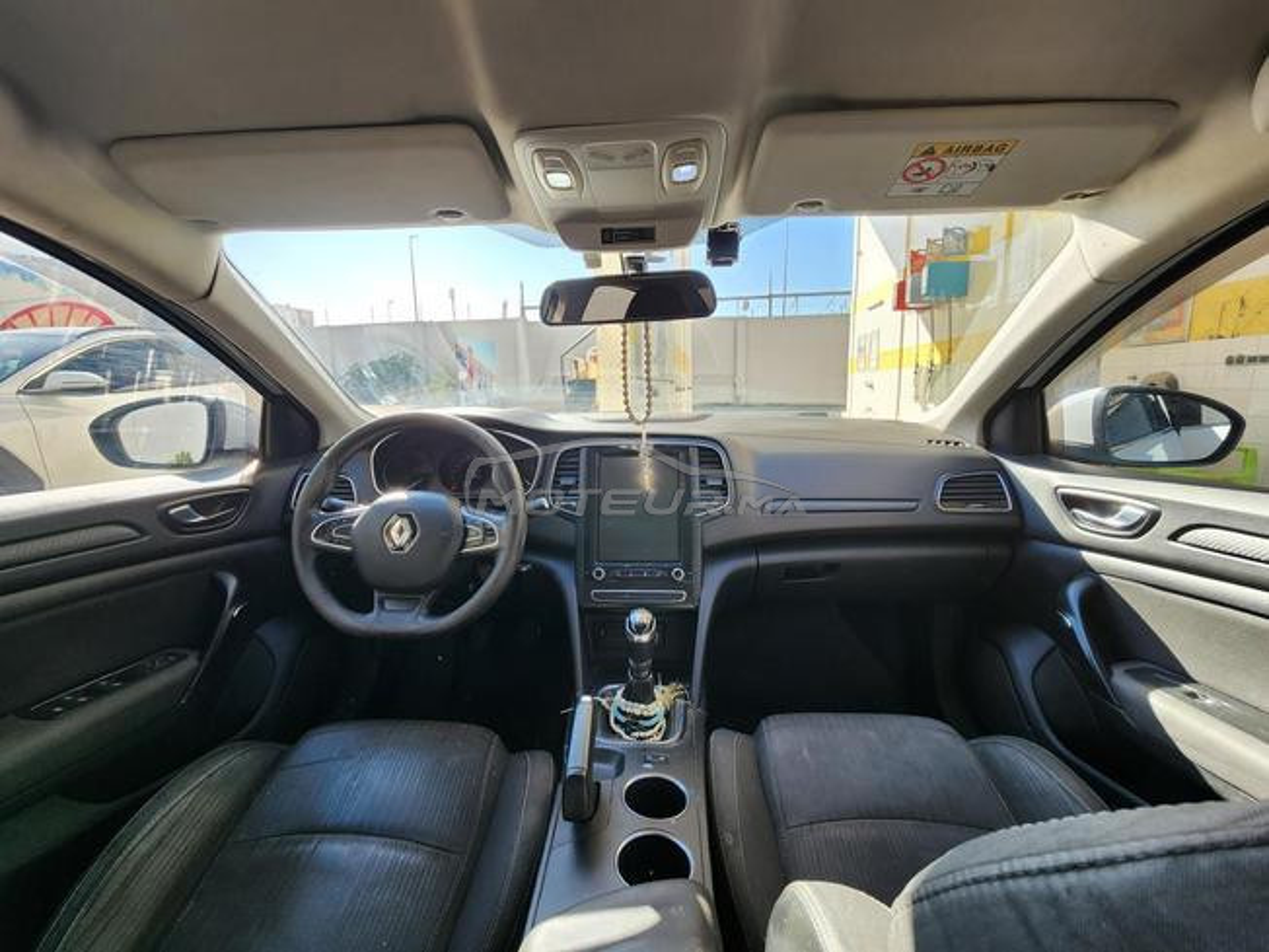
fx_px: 477
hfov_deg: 106.2
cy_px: 476
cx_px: 634
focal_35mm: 13
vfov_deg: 89.9
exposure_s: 1/120
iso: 50
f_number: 2.2
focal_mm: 2.2
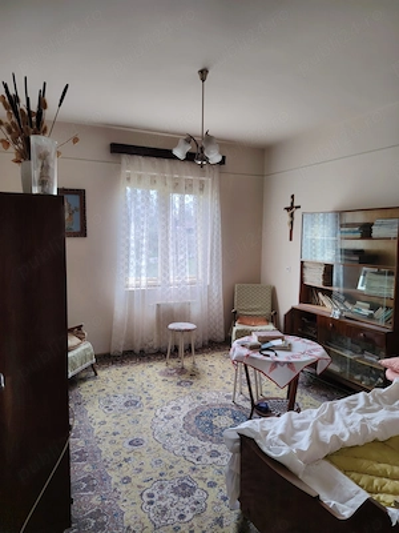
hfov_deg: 56.8
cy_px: 266
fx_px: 369
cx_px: 200
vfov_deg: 71.6
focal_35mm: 24
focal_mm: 5.25
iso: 211
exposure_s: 1/33.3
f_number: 1.75
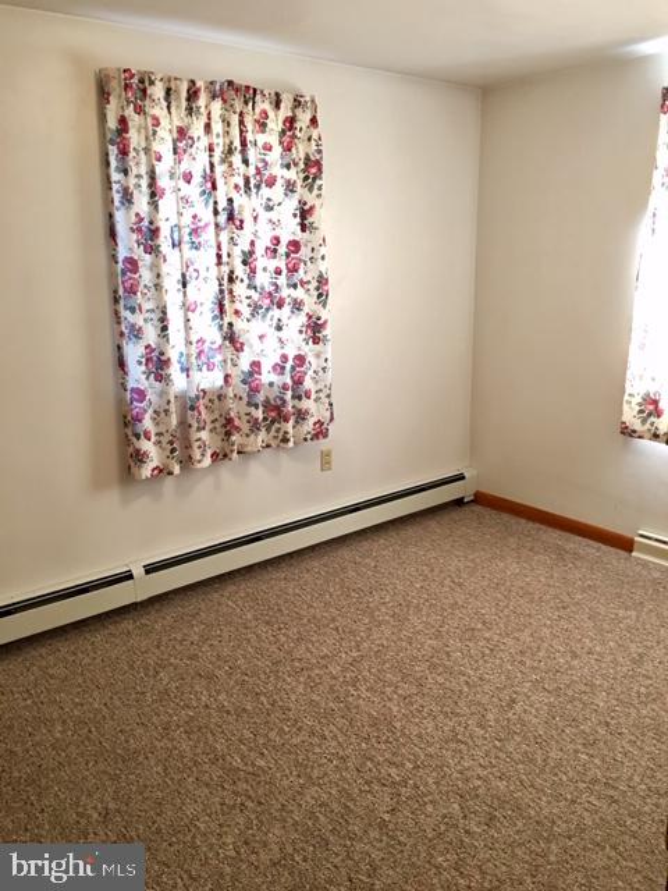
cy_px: 446
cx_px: 334
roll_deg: +0.5
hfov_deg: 48.2
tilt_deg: -14.3
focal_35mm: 29
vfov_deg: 61.7
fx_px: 746
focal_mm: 4.15
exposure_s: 1/15
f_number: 2.2
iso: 100
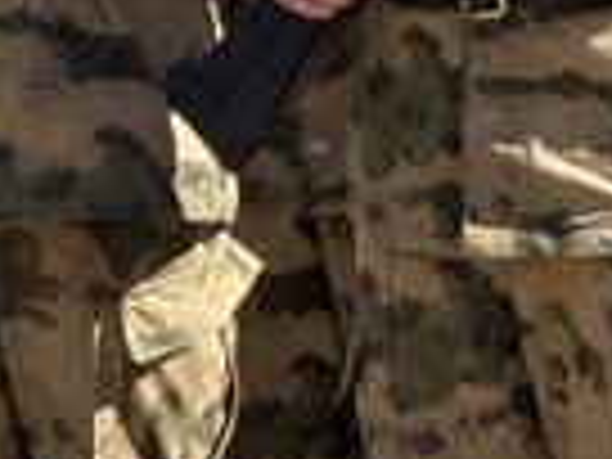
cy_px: -436
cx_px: 551
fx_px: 10396
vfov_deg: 2.5
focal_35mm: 588
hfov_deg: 3.4
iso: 50
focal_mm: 15.66
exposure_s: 1/811
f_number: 2.8
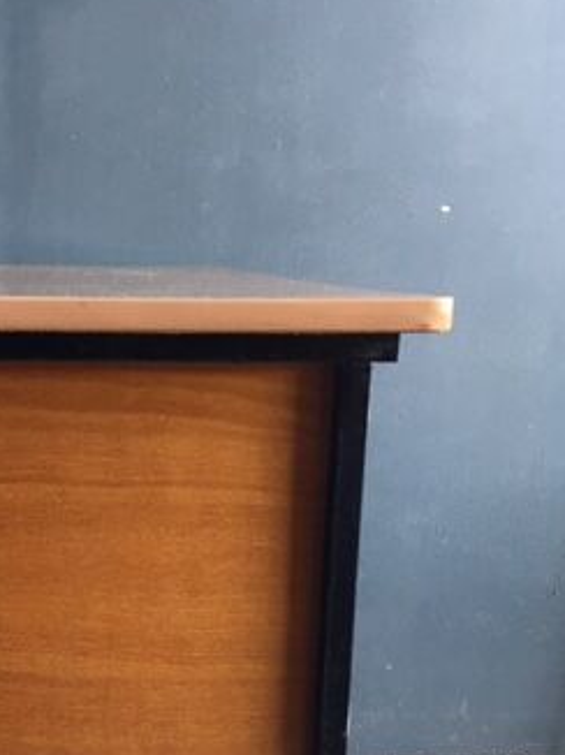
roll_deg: -0.7
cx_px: 28
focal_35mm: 57
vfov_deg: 33.1
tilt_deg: -15.6
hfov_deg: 24.7
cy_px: 577
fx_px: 1242
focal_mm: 4.15
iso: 50
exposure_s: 1/33
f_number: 2.2
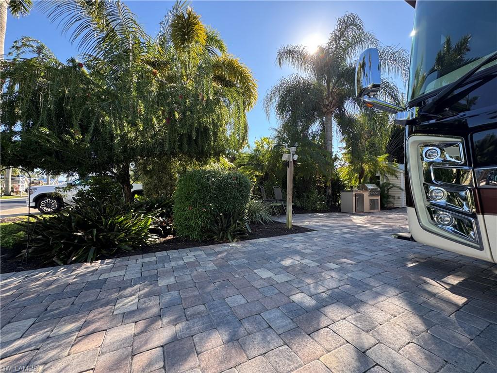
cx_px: 248
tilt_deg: +1.8
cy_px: 186
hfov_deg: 102.1
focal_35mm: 14
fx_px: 201
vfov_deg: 85.7
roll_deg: -1.5
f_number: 2.2
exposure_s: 1/340
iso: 40
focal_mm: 2.22
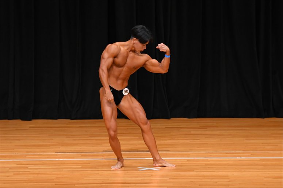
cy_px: 94
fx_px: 2121
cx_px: 142
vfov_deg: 5.1
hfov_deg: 7.6
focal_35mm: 270
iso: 3200
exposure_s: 1/400
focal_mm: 180
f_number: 5.6
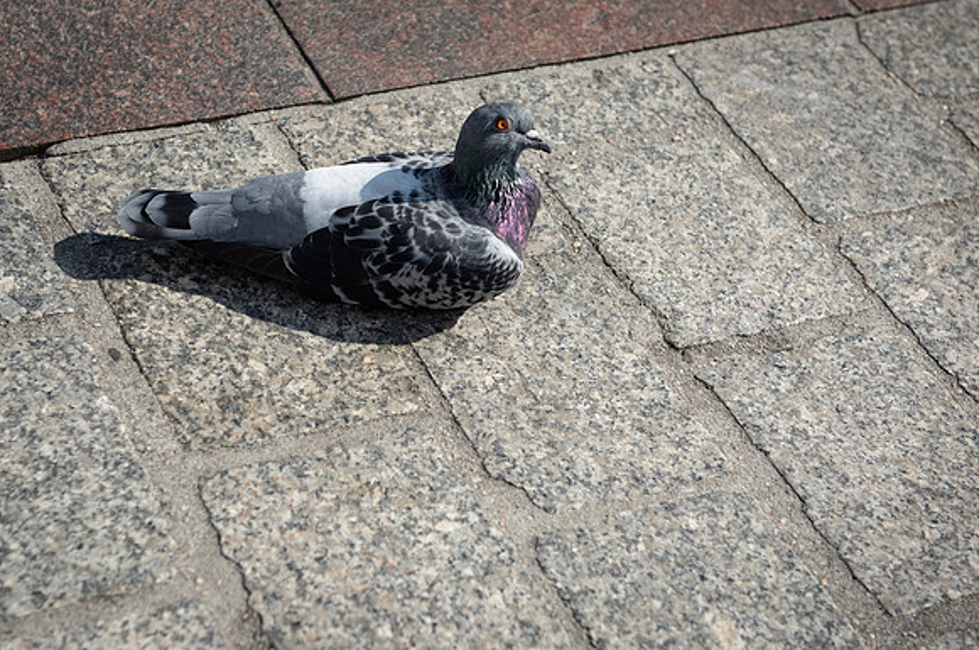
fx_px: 2328
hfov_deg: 23.7
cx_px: 380
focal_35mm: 86
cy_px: 251
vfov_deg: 15.9
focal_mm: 70
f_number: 5.6
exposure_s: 1/2500
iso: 400
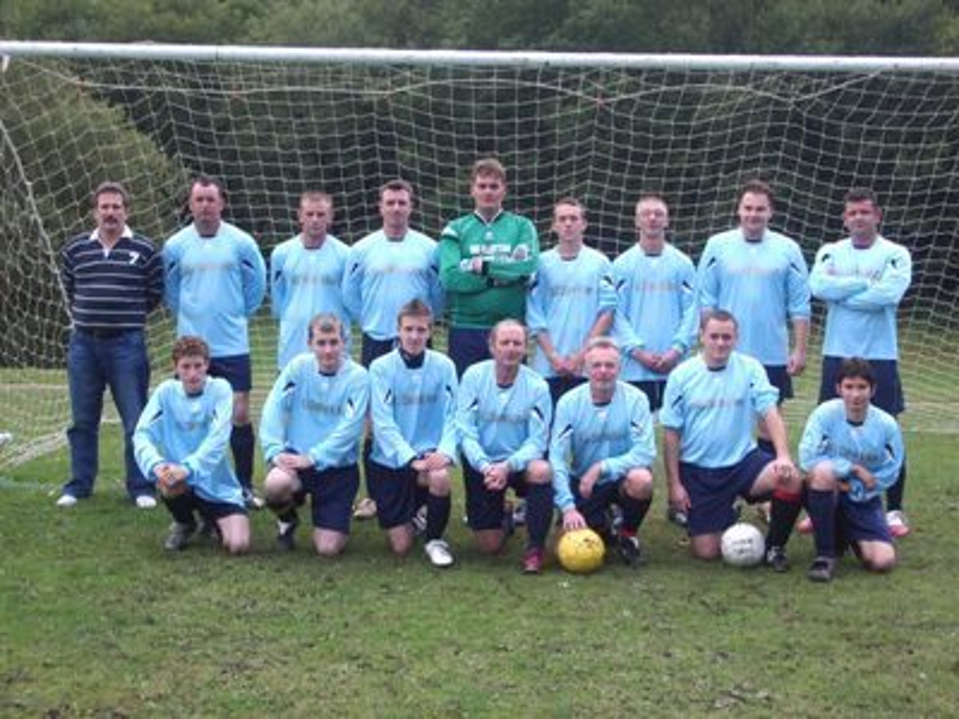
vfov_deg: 23.7
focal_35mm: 62
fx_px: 1718
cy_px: 360
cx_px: 480
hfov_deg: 31.2
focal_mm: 10.2
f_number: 3.5
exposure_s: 1/100
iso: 50
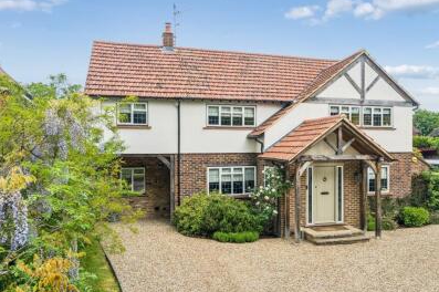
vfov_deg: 43.5
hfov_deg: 61.5
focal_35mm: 30
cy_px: 133
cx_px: 261
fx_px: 366
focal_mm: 25
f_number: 13
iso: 640
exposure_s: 1/125
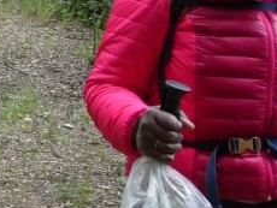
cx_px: -190
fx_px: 1057
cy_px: -53
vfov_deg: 11.0
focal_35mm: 132
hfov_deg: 13.6
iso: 64
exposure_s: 1/181
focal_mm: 7.8
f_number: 2.8
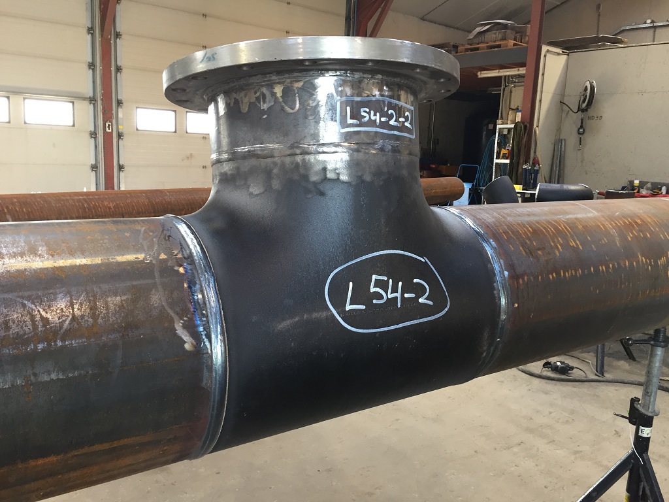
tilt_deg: -10.3
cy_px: 251
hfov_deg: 61.7
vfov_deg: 48.2
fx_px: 560
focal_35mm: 29
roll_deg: -2.0
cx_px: 334
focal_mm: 4.15
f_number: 2.2
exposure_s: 1/33
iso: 100
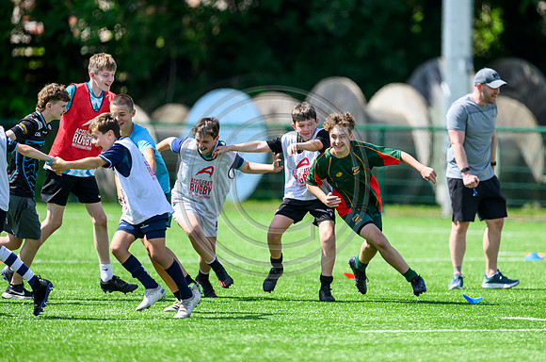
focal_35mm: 481
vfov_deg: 2.8
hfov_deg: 4.3
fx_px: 7275
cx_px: 325
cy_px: 172
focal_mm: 400
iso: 250
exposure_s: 1/2000
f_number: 3.2
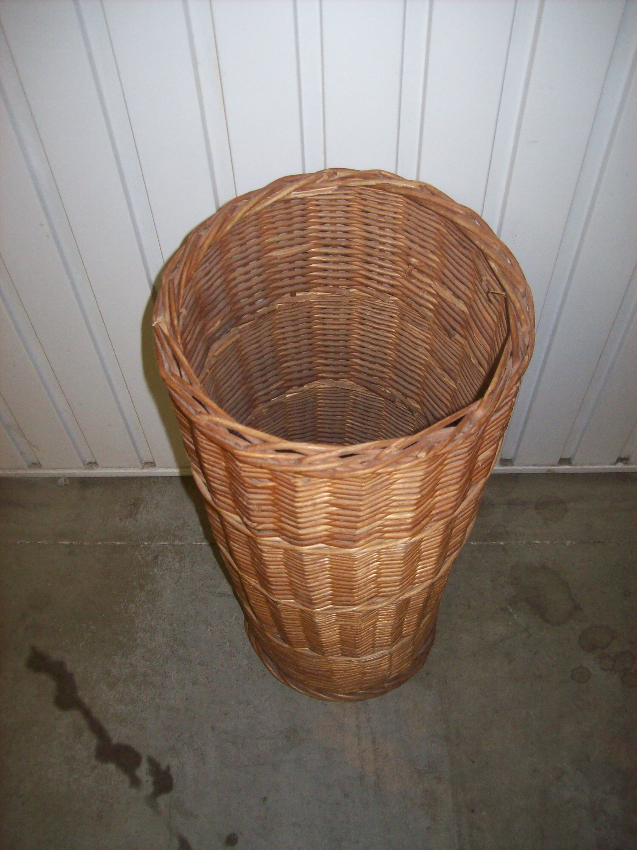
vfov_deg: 51.4
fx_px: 884
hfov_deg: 39.6
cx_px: 318
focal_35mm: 36
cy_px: 425
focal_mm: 6
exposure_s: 1/64
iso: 200
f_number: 2.7
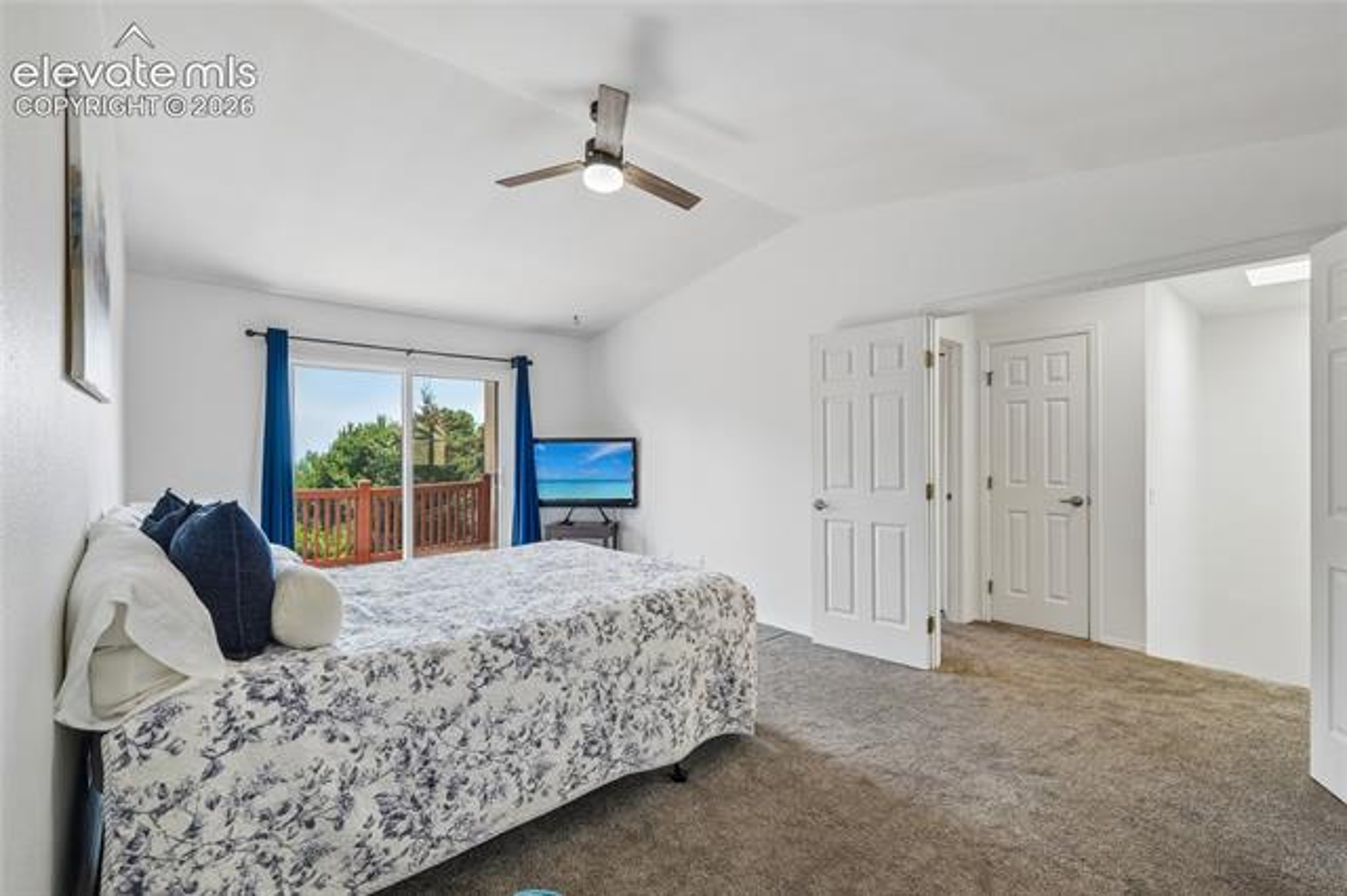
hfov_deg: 100.4
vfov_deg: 77.3
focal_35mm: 15
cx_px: 674
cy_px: 448
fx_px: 561
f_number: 8
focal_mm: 10
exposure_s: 1/25
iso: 800
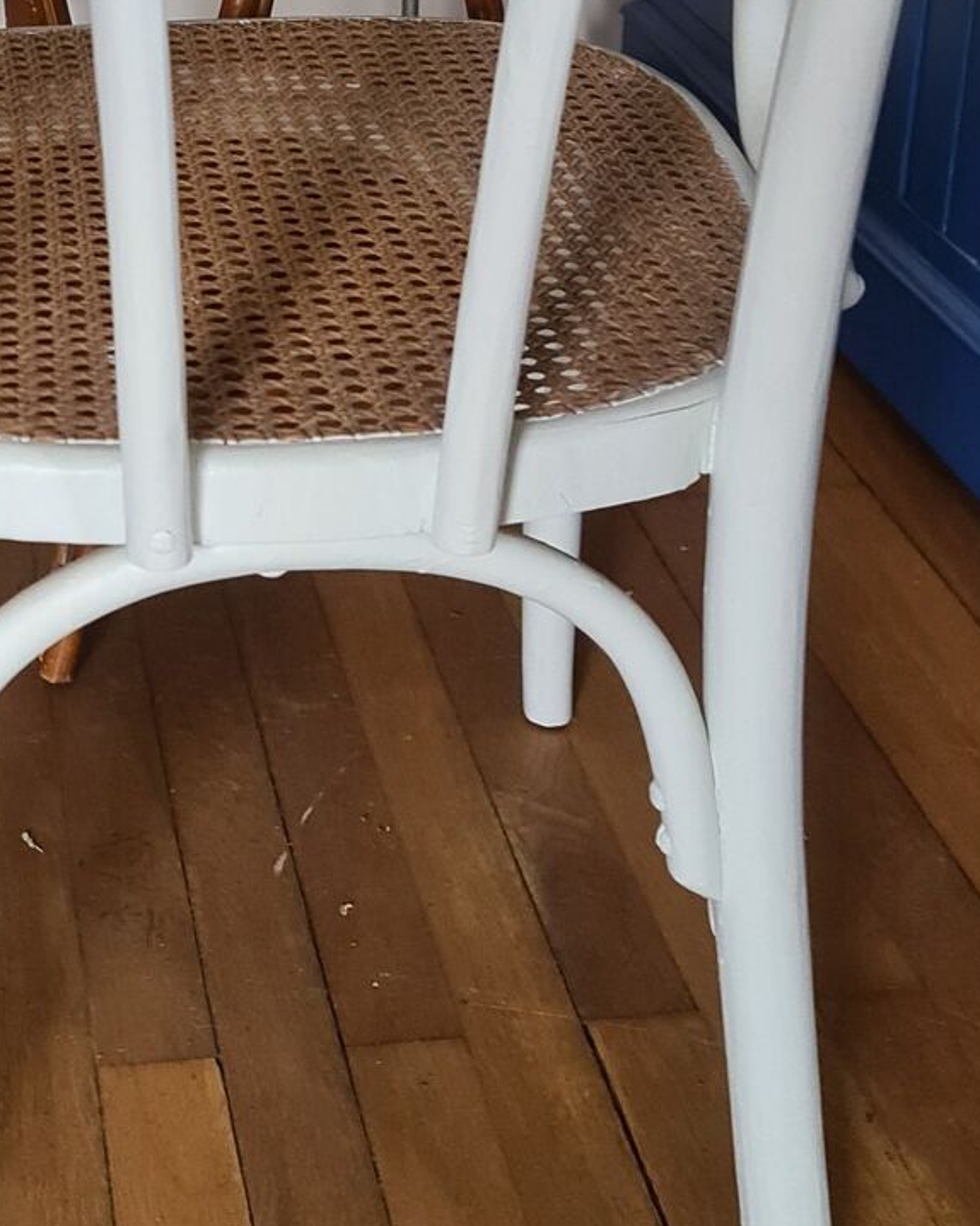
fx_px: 2466
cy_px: 130
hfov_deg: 22.3
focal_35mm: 68
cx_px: 289
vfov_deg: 27.0
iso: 320
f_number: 1.8
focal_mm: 7
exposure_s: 1/100
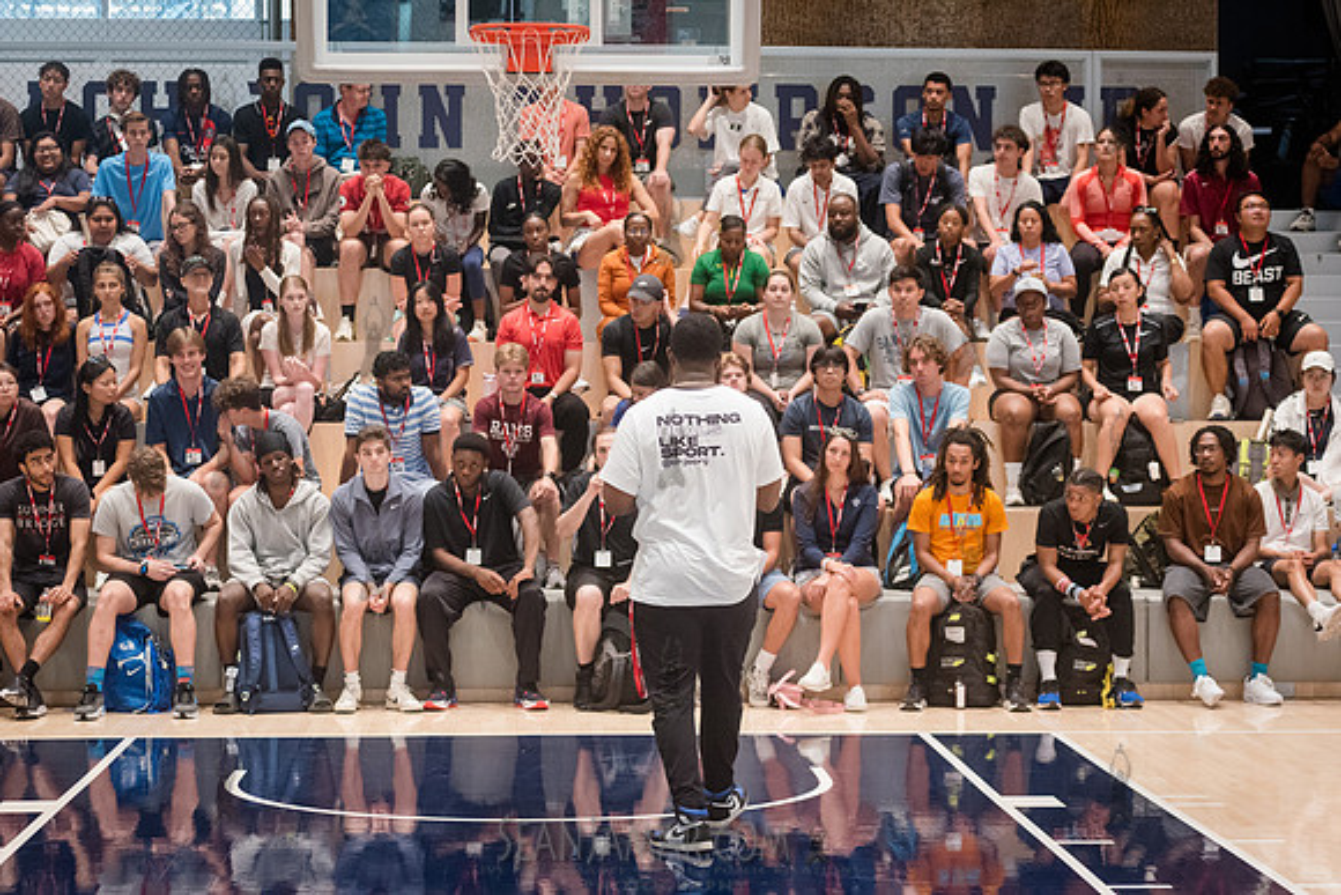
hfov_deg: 25.3
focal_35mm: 80
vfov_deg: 17.0
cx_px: 670
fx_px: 2989
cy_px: 448
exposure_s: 1/320
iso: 5000
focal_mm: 80
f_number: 4
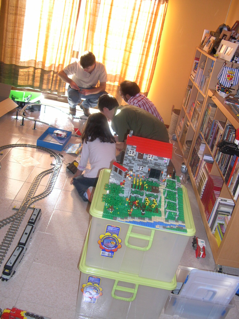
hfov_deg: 37.7
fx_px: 350
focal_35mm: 38
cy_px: 160
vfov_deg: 49.0
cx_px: 120
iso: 141
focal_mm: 8
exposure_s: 1/61.8
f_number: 2.8
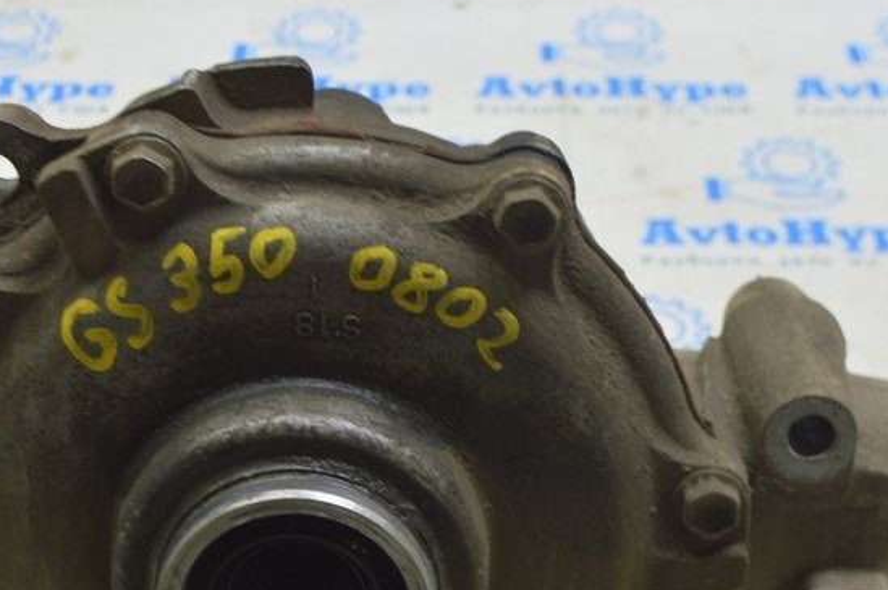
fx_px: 2070
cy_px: 395
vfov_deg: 16.2
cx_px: 427
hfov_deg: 24.2
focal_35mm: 84
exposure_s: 1/20
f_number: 5.6
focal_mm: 30
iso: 400
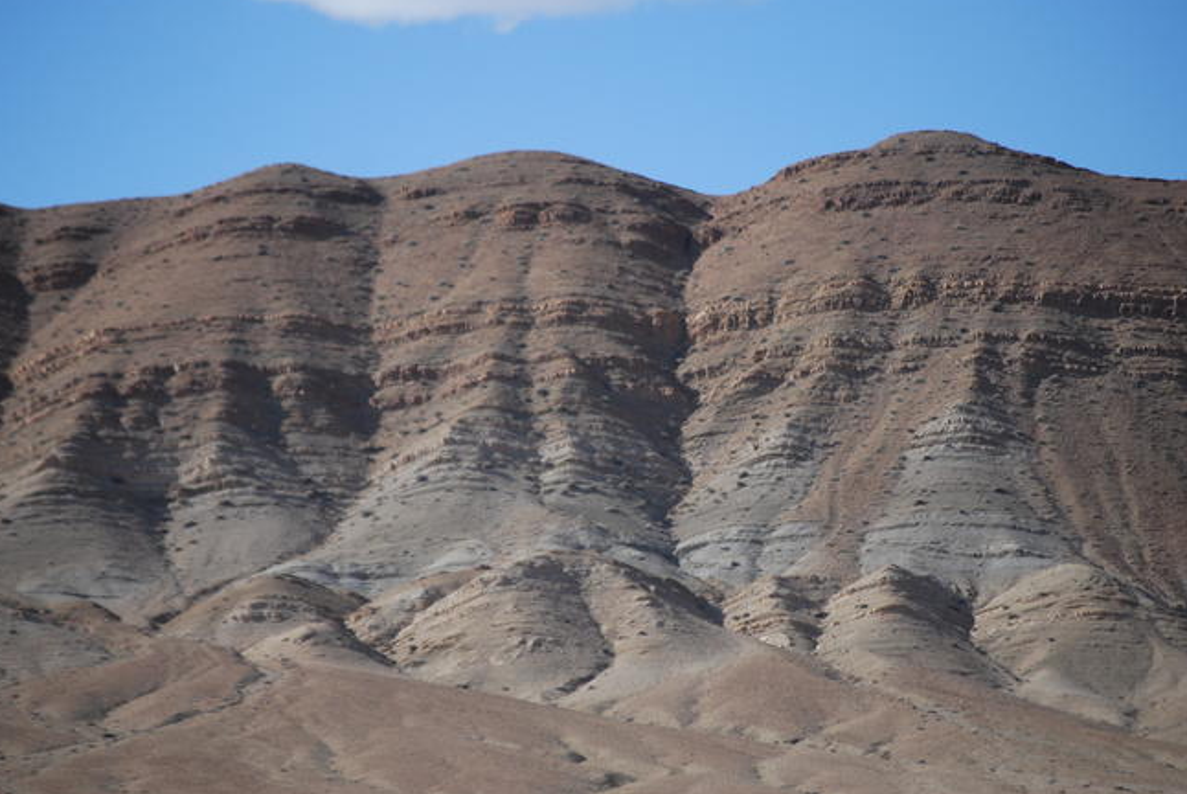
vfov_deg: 5.7
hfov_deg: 8.5
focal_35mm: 243
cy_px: 390
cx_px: 590
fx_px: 8005
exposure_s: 1/1000
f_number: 5.3
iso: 200
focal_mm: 145
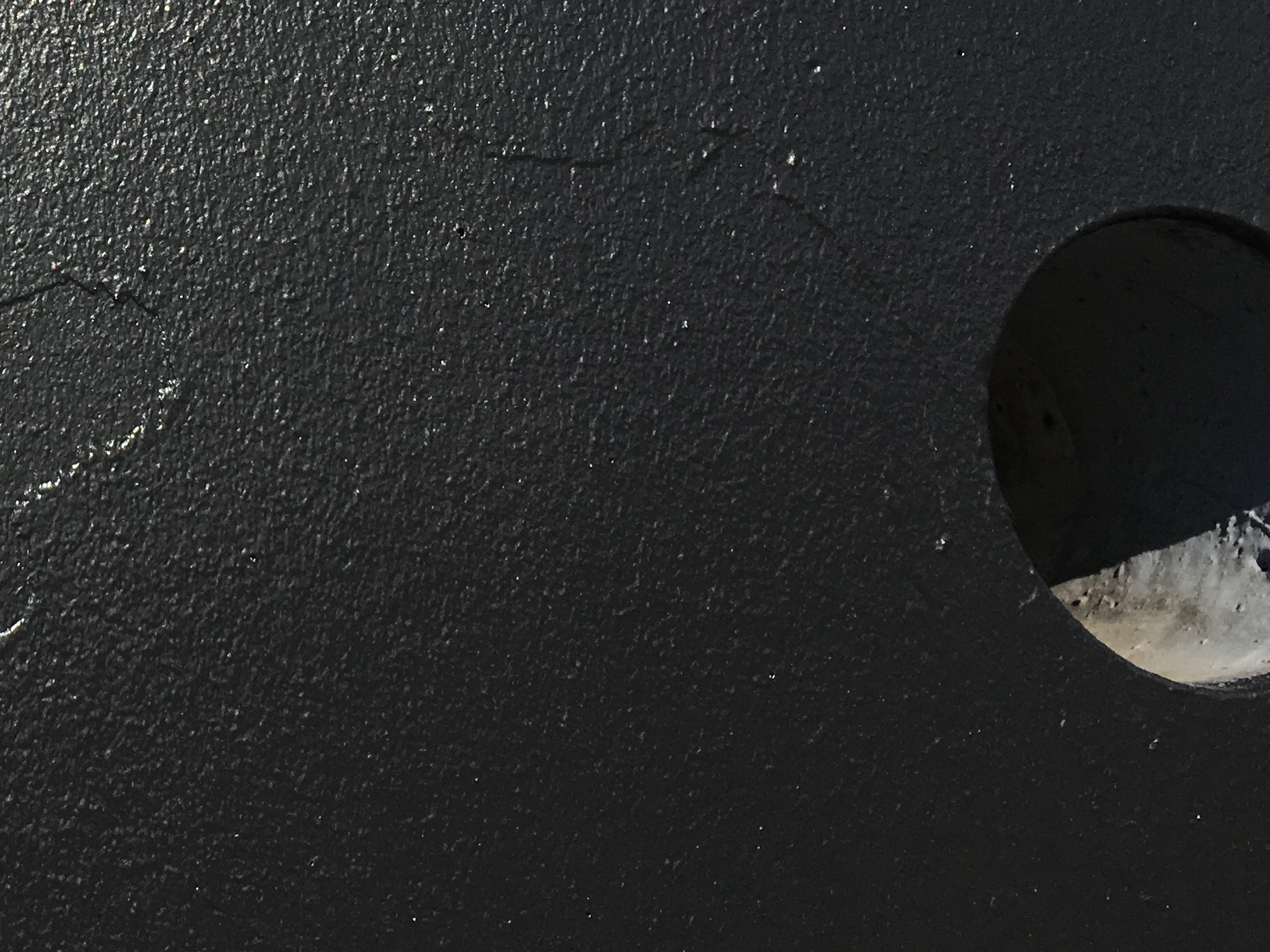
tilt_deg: +8.3
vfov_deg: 22.5
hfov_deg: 28.3
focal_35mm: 64
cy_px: 158
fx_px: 2348
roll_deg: +9.7
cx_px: -26
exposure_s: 1/3205
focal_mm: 4.15
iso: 25
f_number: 2.2
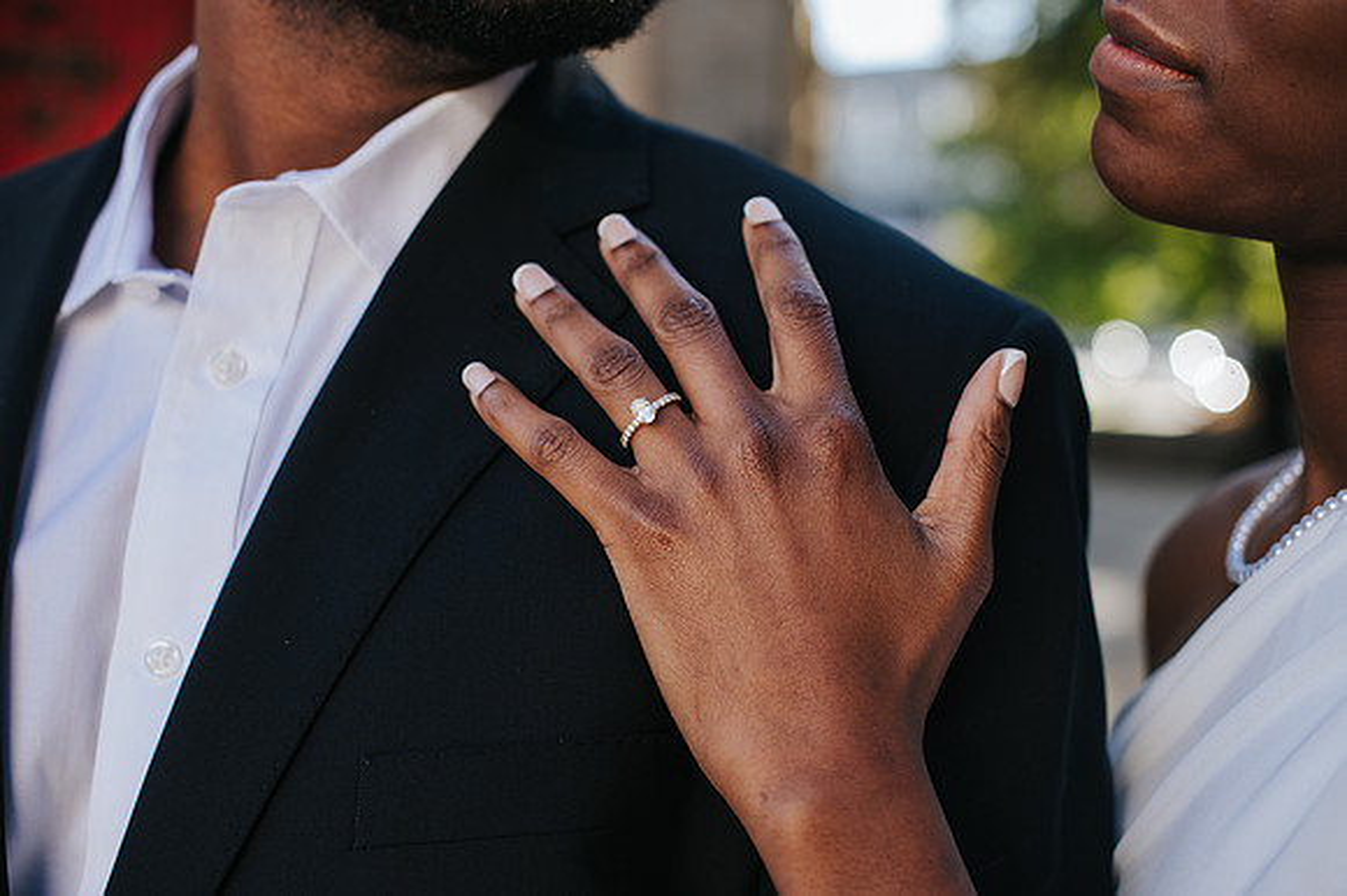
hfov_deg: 39.6
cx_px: 674
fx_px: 1870
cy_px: 448
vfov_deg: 27.0
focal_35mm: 50
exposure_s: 1/320
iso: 200
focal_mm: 50
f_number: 3.2
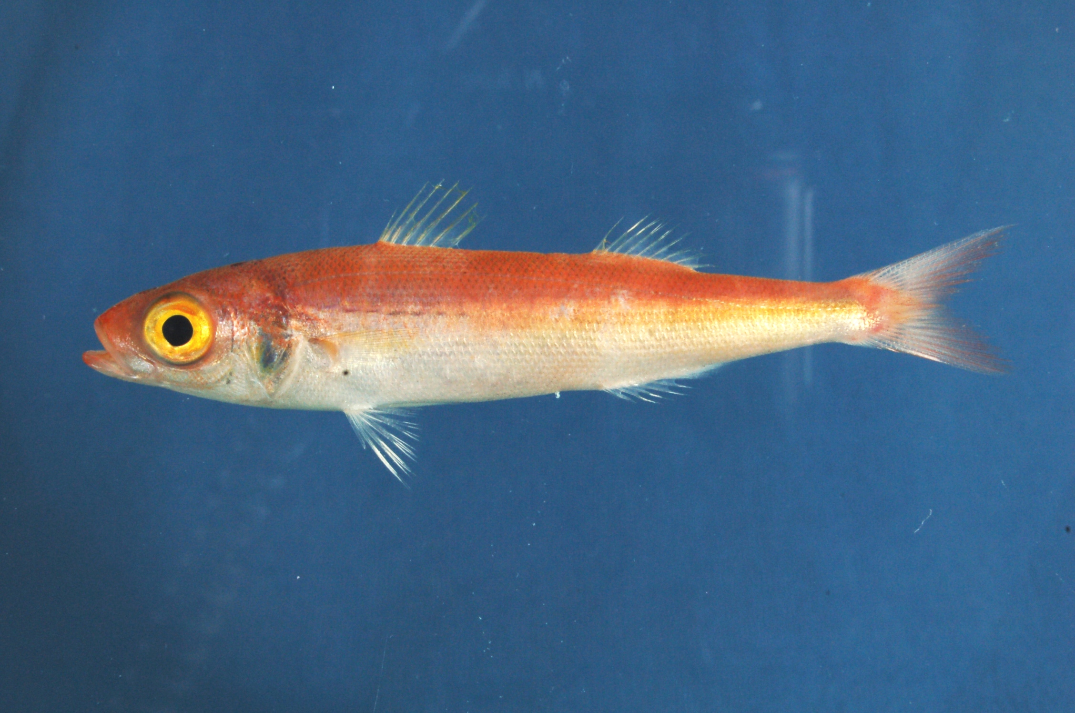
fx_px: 2459
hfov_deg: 24.7
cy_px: 356
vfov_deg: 16.5
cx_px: 538
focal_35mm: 82
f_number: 20
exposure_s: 1/60
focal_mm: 55
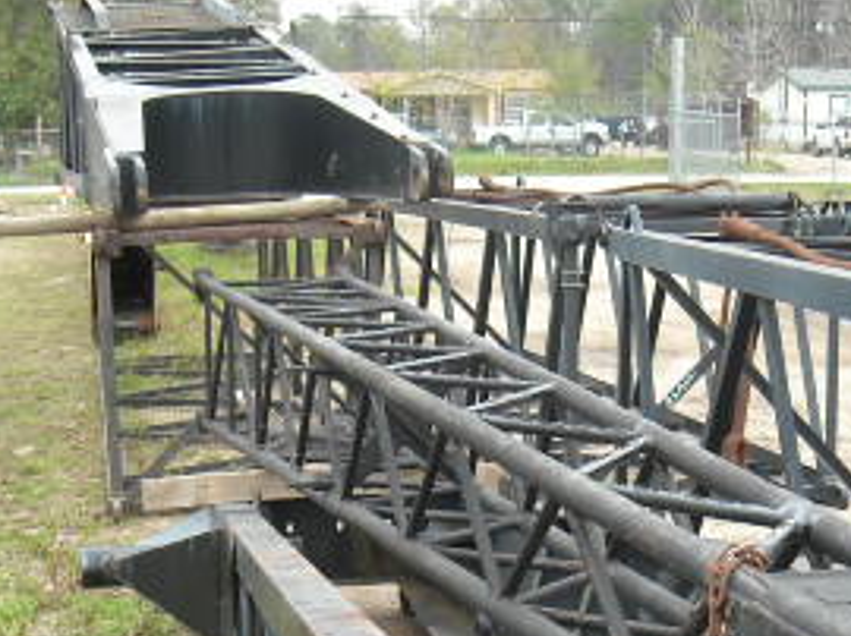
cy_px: 576
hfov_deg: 23.6
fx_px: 2039
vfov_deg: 17.5
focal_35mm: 83
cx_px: 492
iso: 147
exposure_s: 1/129
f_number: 2.8
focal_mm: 5.7
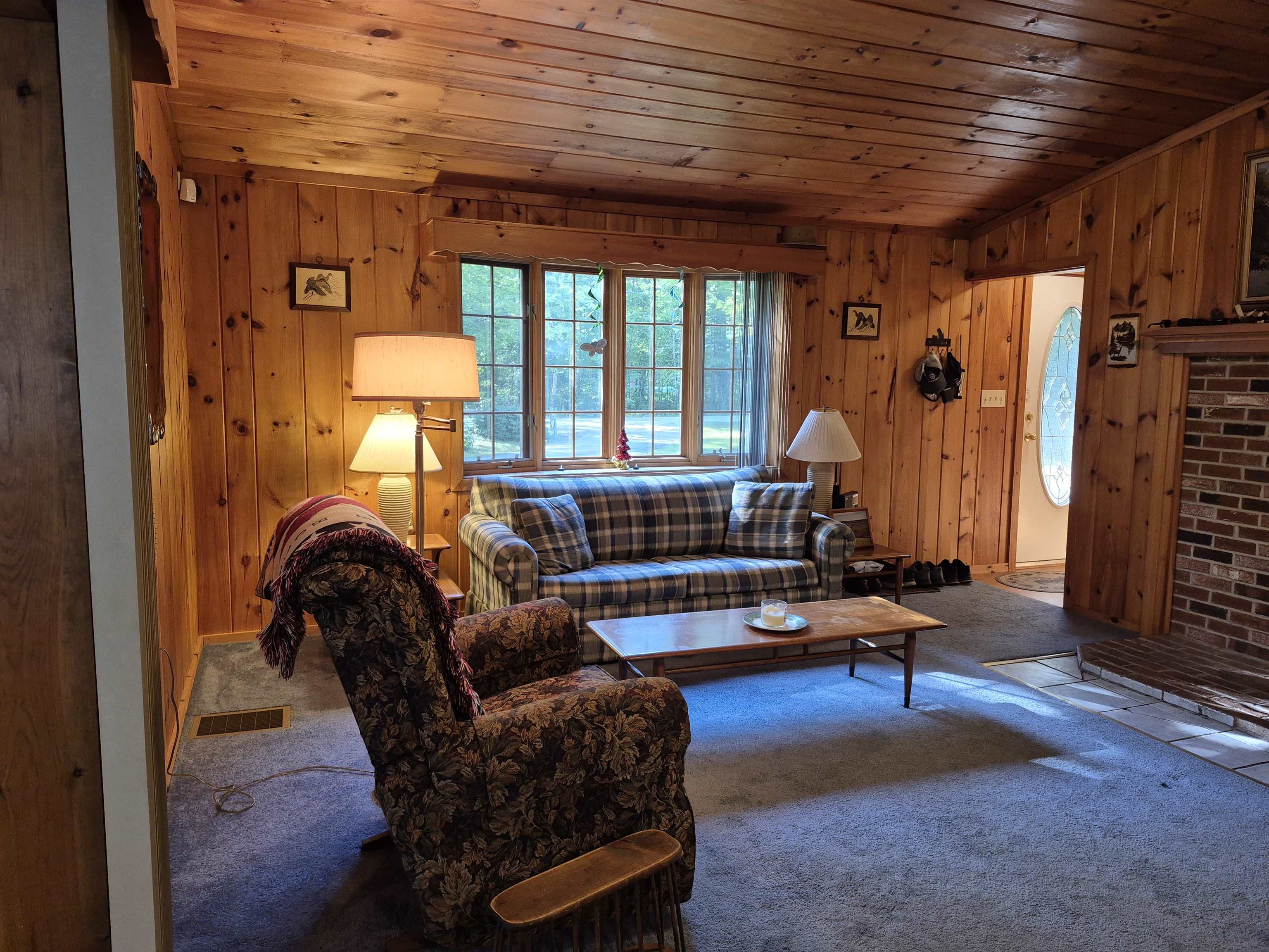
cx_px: 634
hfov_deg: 73.9
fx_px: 843
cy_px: 476
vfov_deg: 58.9
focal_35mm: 23
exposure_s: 1/120
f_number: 1.8
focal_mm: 5.4
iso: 250
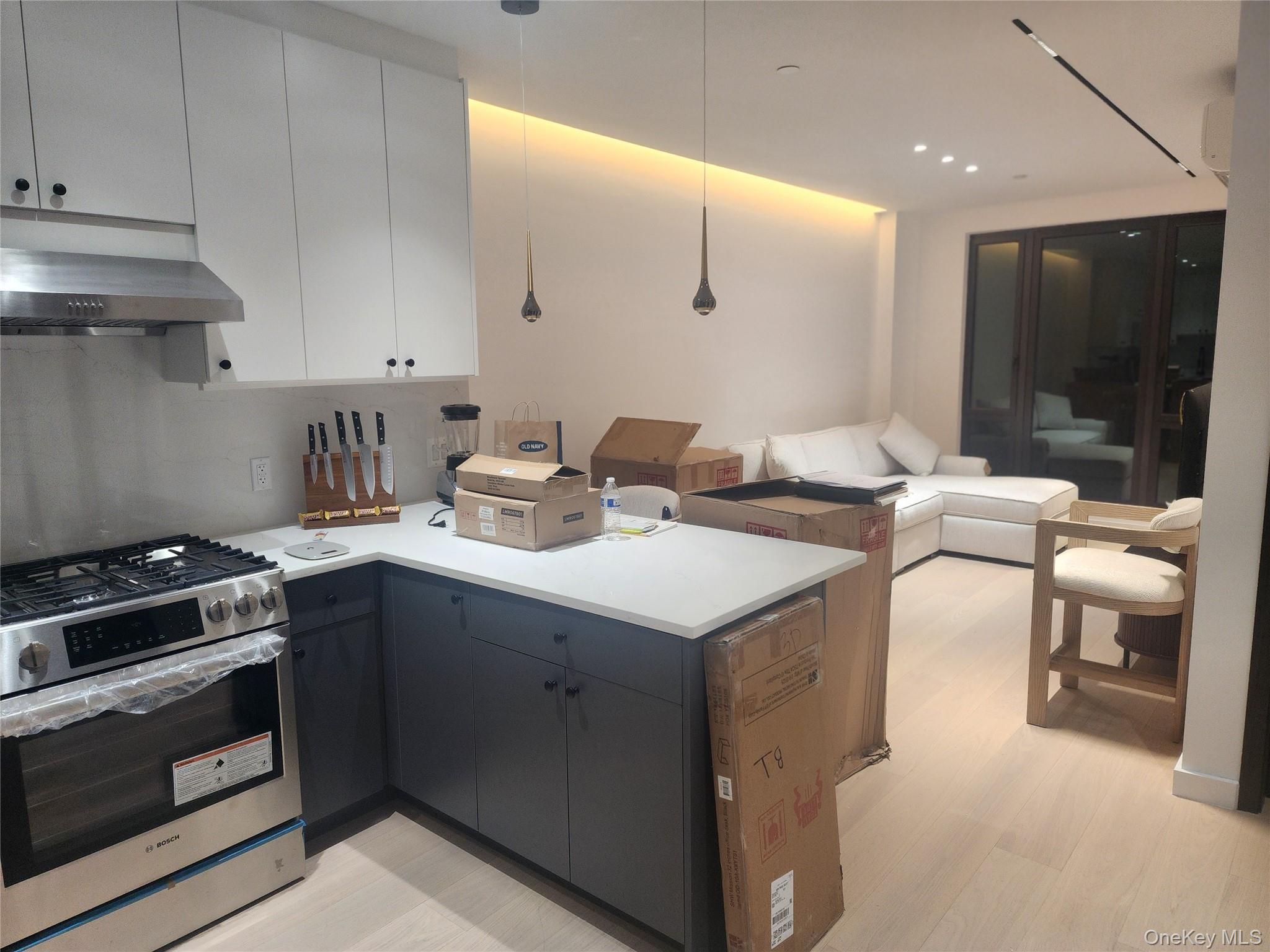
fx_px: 844
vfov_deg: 58.9
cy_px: 476
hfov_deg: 73.9
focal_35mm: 23
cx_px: 635
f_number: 1.8
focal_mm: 6.4
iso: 200
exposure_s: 1/100
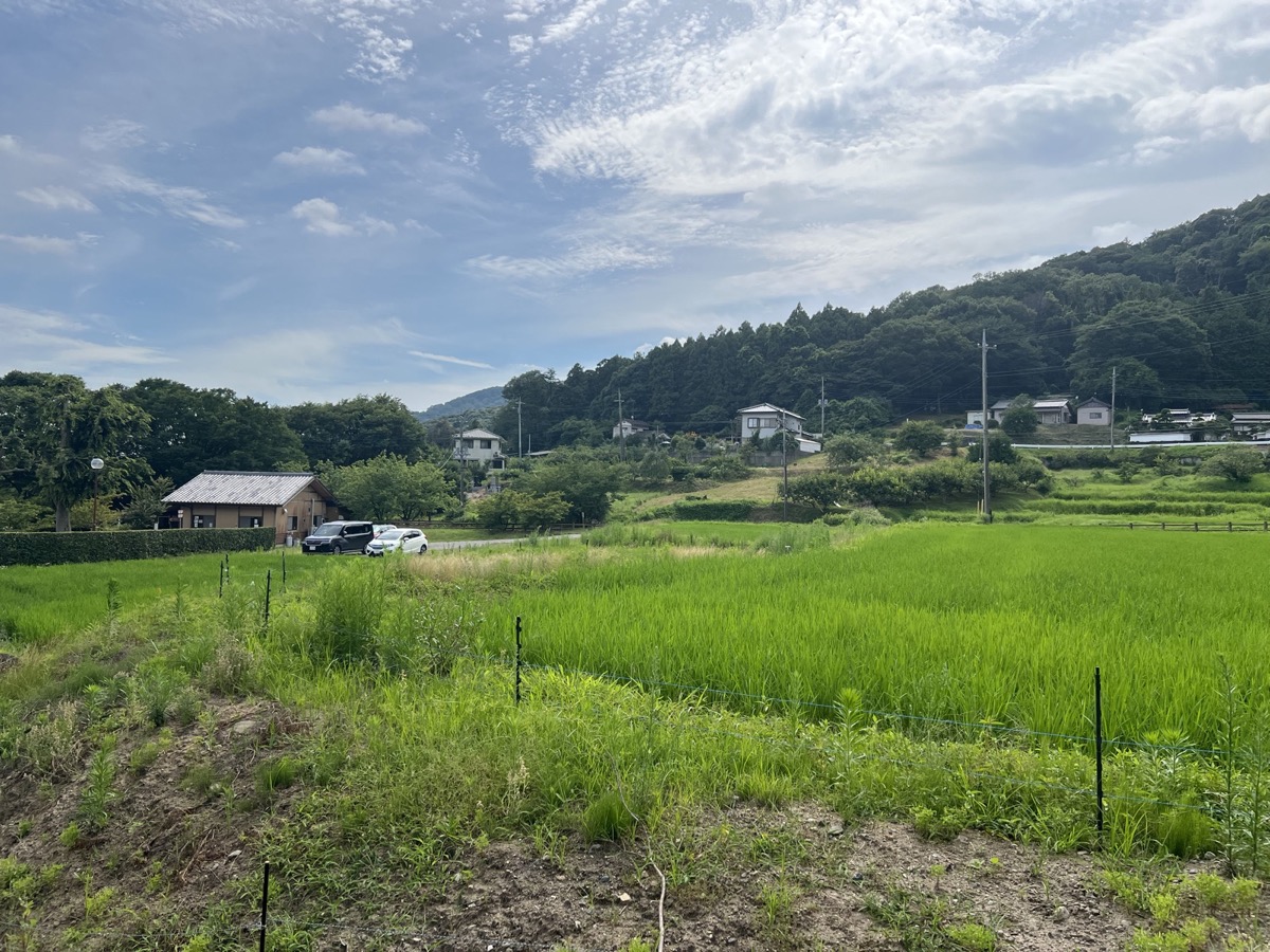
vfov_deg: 53.1
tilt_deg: +3.5
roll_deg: -1.6
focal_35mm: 26
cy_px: 476
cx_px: 635
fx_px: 954
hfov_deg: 67.3
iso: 50
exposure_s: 1/6993
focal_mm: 5.7
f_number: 1.5
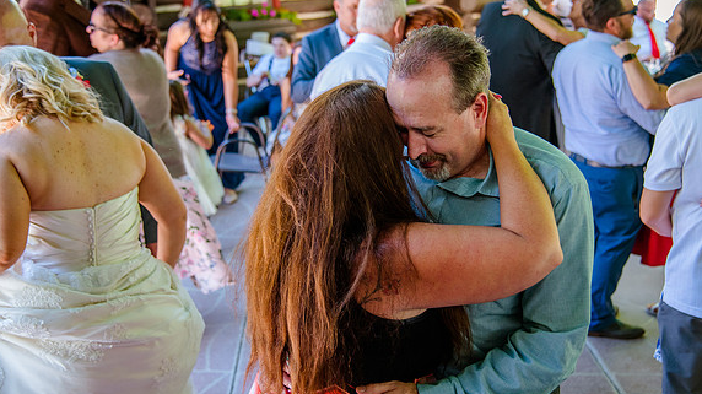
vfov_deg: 23.4
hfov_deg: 40.6
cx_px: 349
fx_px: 949
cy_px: 173
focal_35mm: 51
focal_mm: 48
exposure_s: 1/250
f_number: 4
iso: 1250
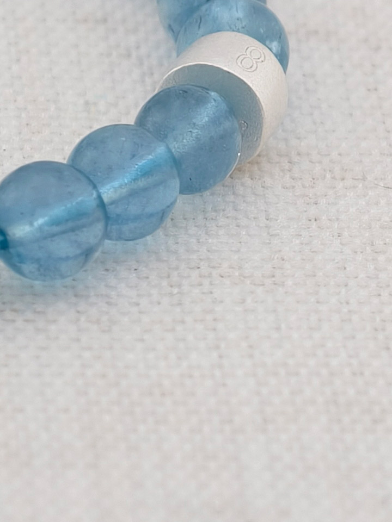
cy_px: 261
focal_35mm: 135
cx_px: 196
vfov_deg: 14.6
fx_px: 2038
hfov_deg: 11.0
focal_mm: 22.48
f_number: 16
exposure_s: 1/189
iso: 50
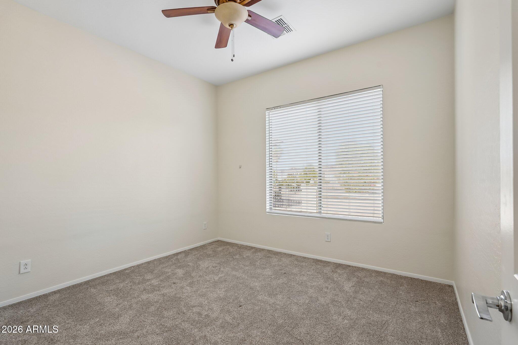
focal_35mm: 16
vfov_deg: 72.0
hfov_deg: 95.0
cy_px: 172
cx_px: 259
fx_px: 237
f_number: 8
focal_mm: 16.5
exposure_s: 1/40
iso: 400
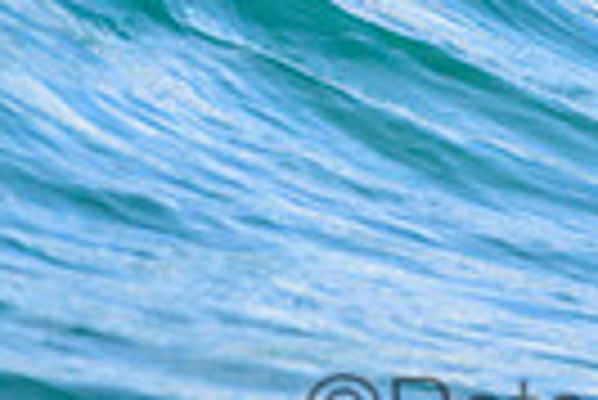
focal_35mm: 2667
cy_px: -297
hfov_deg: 0.8
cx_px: 846
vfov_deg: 0.5
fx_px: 44350
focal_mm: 500
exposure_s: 1/2000
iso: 400
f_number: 5.6
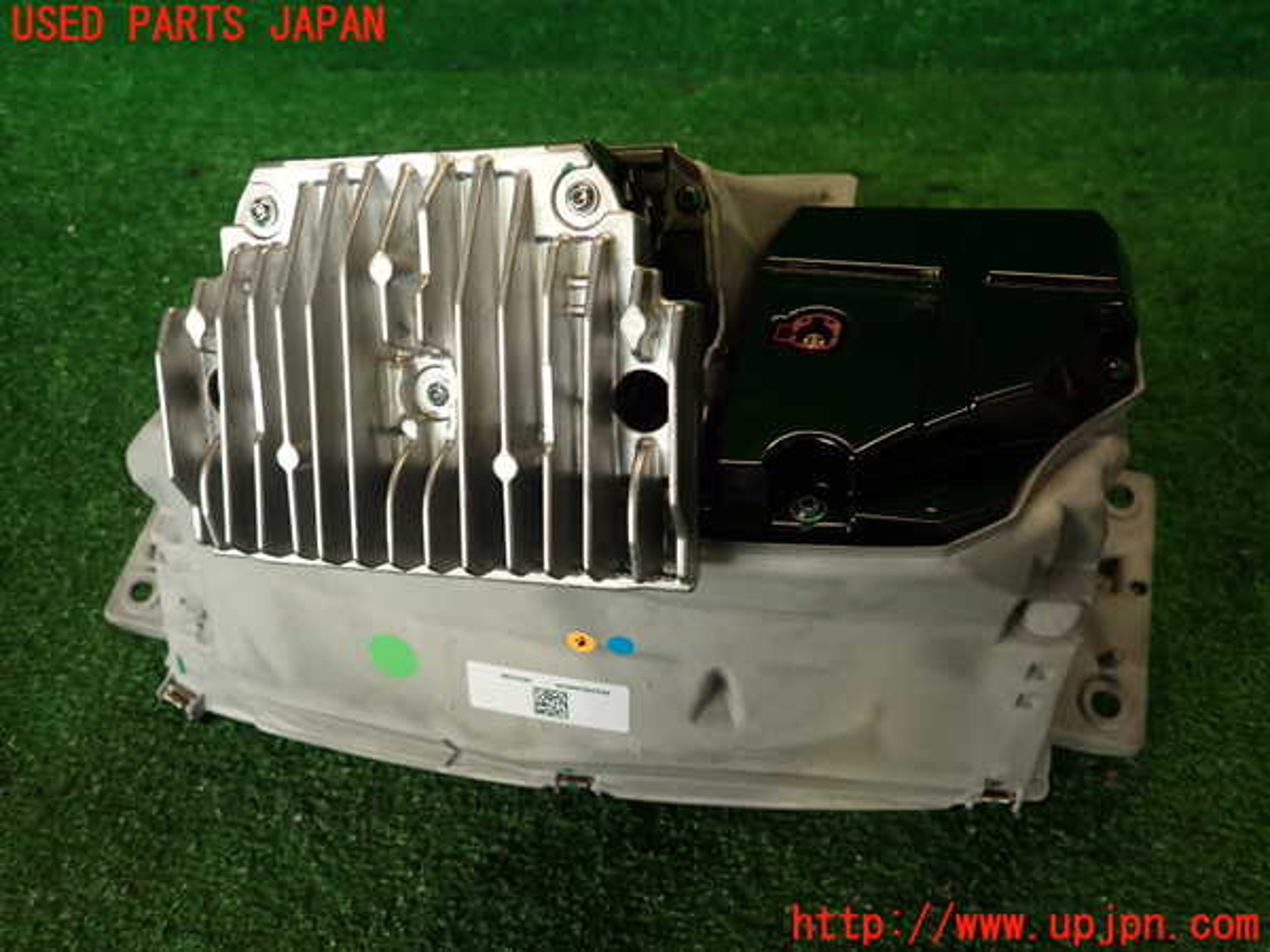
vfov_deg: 54.9
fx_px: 917
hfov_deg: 69.4
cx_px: 635
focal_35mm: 25
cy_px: 476
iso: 100
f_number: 2
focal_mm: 4.5
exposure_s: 1/60
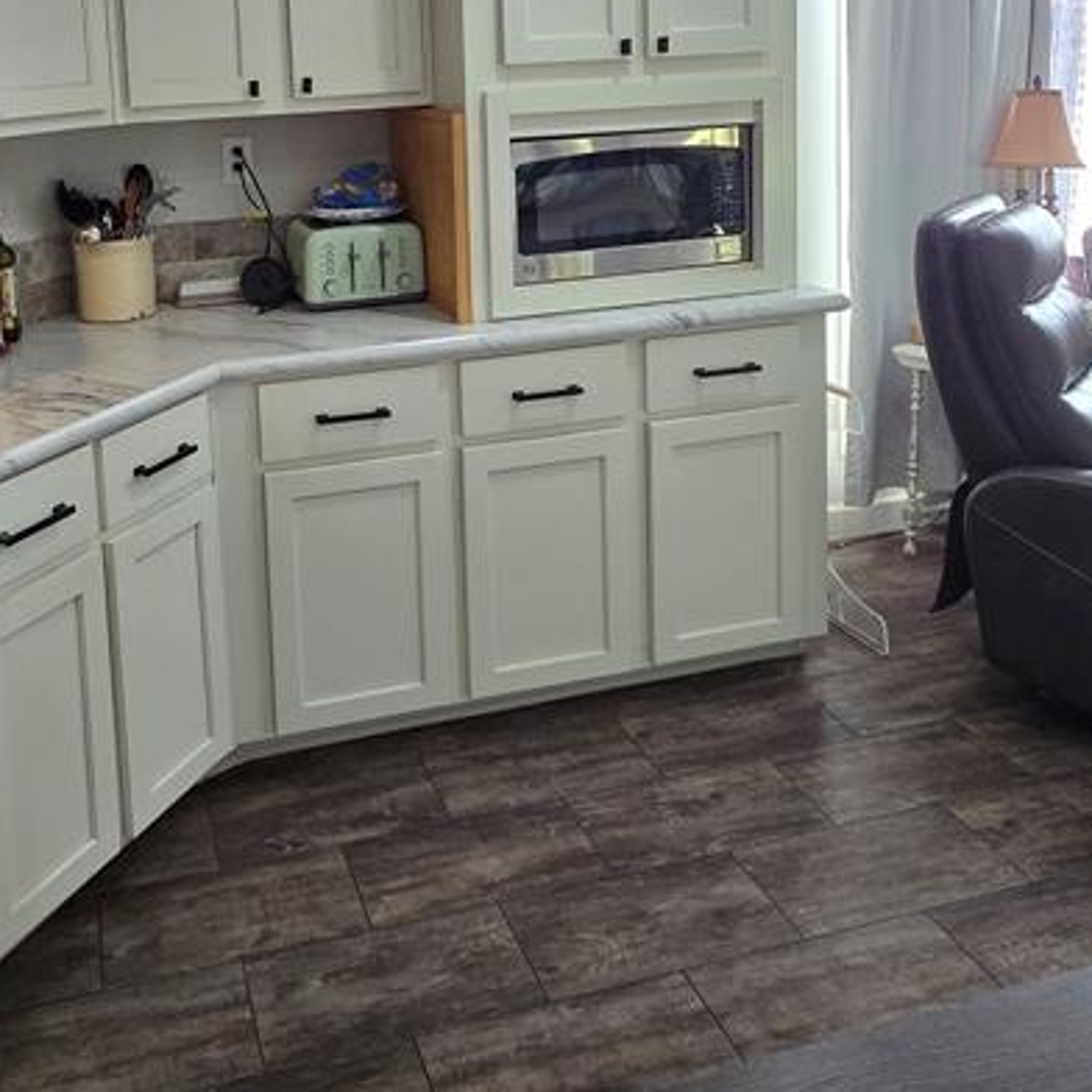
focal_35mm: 30
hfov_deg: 52.6
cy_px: 164
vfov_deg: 49.6
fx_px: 1071
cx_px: 332
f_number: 2.2
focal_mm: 2.2
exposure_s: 1/60
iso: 200
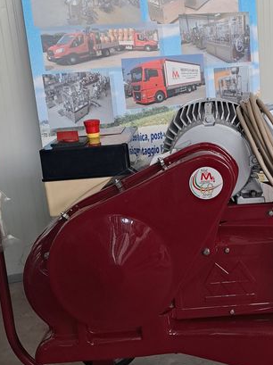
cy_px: 154
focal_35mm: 47
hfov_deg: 30.3
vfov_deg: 40.4
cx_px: 207
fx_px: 495
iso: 125
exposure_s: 1/50
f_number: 1.8
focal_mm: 4.65
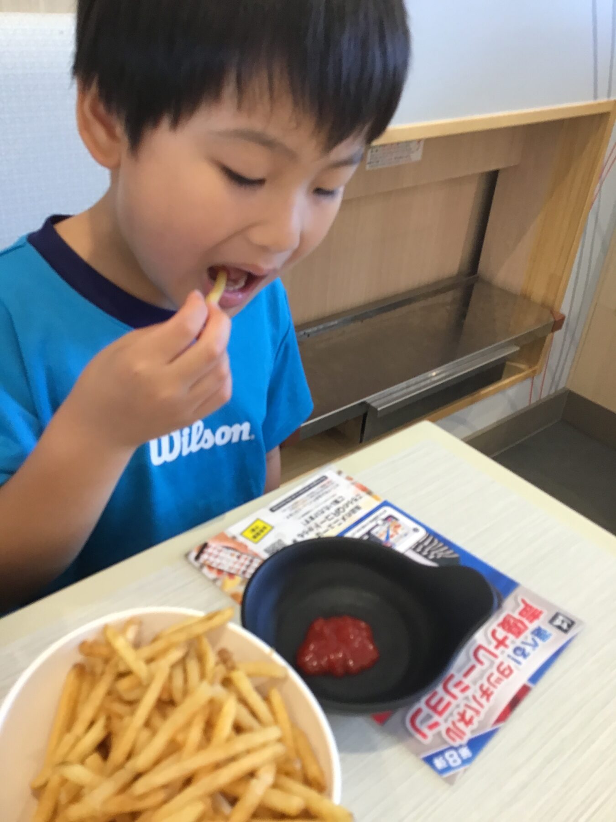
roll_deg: -2.4
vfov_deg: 58.4
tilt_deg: -32.9
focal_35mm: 31
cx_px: 308
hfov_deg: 45.4
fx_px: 736
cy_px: 411
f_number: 2.4
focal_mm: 3.3
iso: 50
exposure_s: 1/30
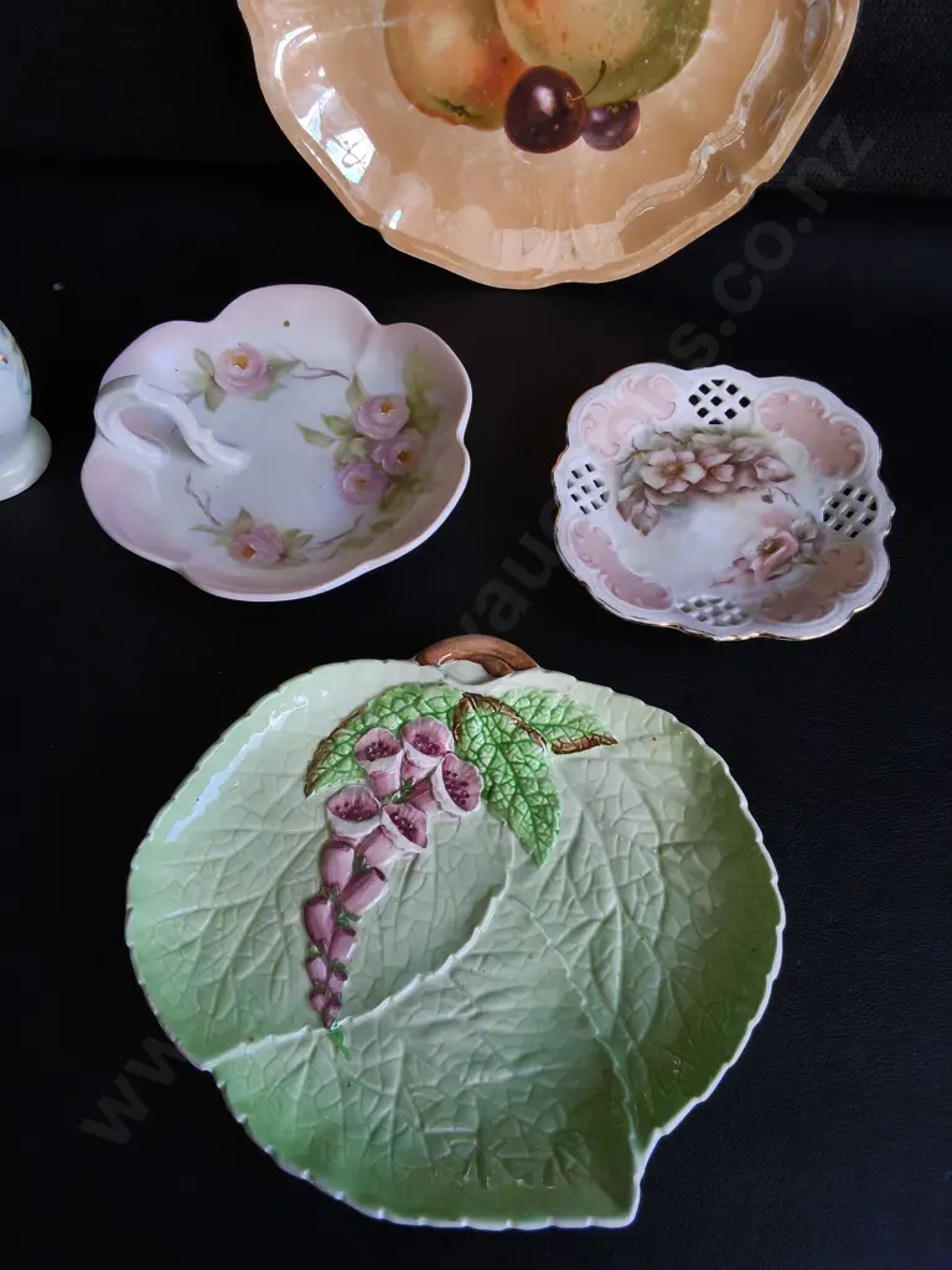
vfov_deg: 65.3
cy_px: 635
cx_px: 476
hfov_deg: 51.4
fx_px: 990
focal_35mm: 27
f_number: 2
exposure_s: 1/100
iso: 64
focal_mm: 2.87
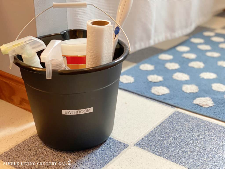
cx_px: 112
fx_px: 338
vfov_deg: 28.0
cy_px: 84
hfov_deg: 36.8
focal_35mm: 52
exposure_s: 1/40
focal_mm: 6
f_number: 2
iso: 200
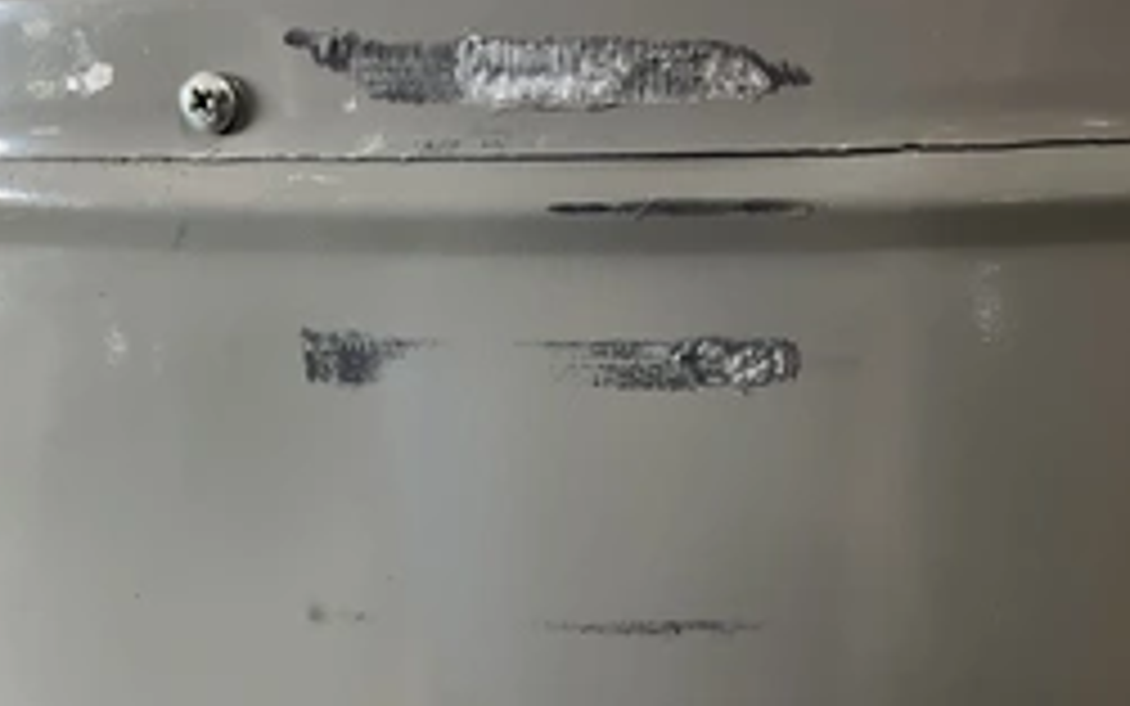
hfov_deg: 41.0
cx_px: 567
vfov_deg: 26.2
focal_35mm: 49
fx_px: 1509
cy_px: 486
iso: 125
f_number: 1.8
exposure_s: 1/60
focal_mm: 3
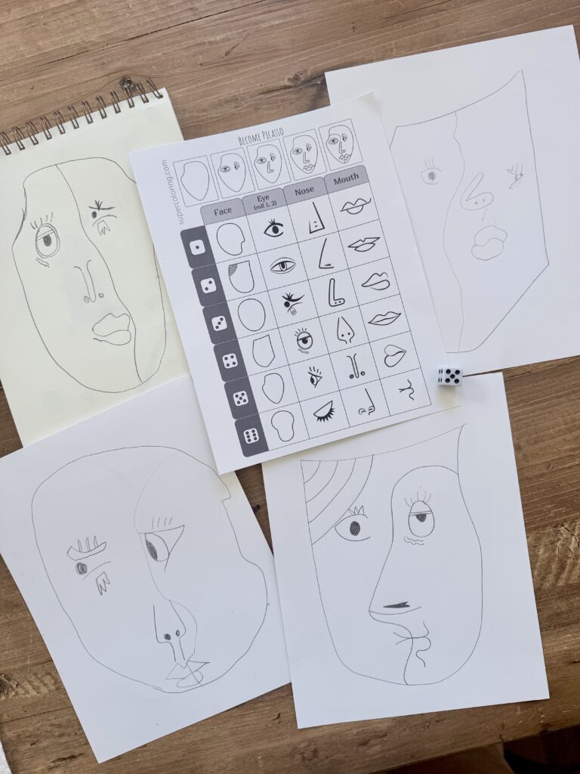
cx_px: 290
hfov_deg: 56.8
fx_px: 536
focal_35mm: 24
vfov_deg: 71.6
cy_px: 387
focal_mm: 6.76
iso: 80
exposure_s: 1/575
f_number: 1.78
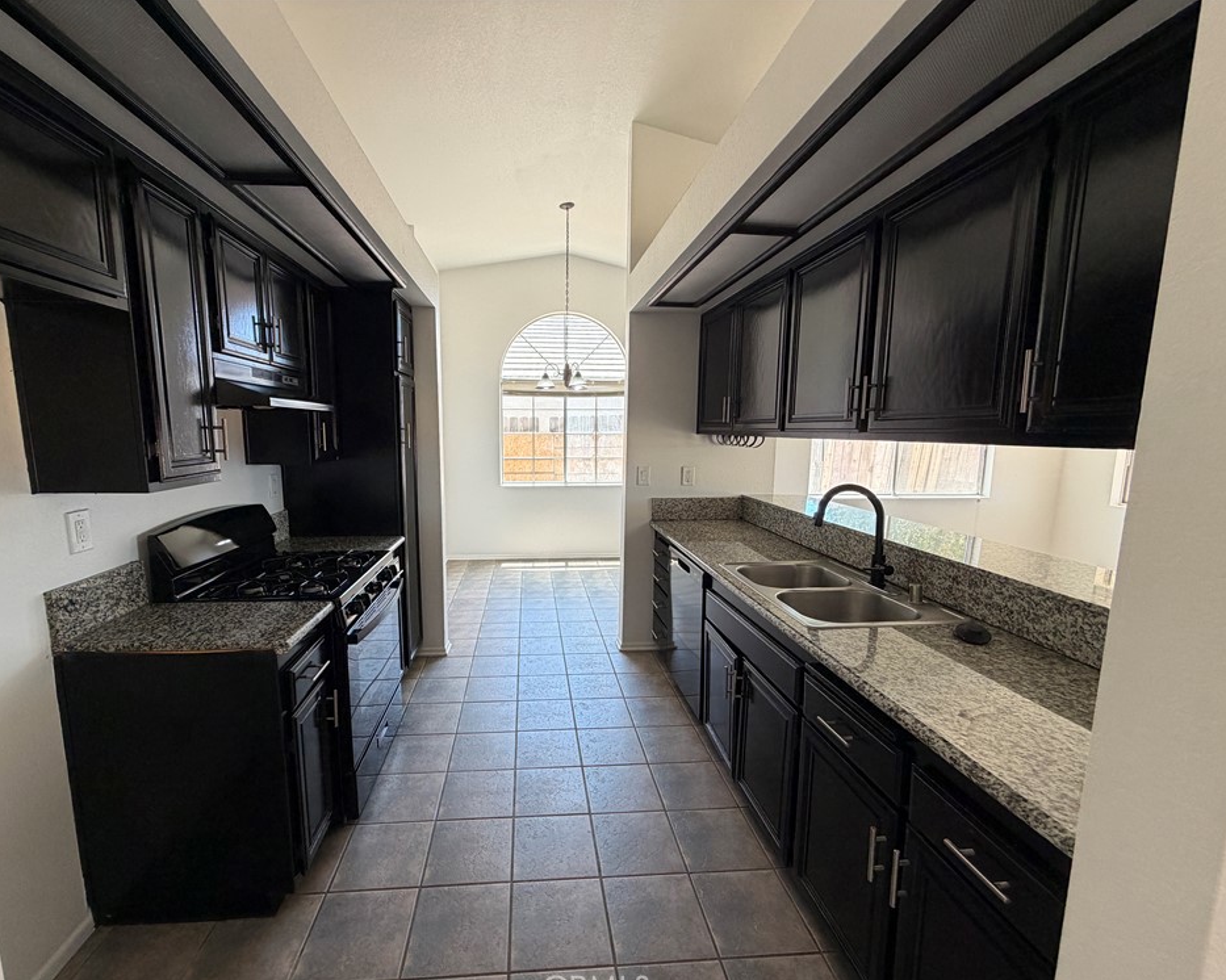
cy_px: 502
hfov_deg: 96.6
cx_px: 565
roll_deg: +0.6
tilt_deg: -6.6
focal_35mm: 15
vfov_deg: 84.0
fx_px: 544
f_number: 2.2
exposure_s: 1/121
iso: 160
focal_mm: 2.22
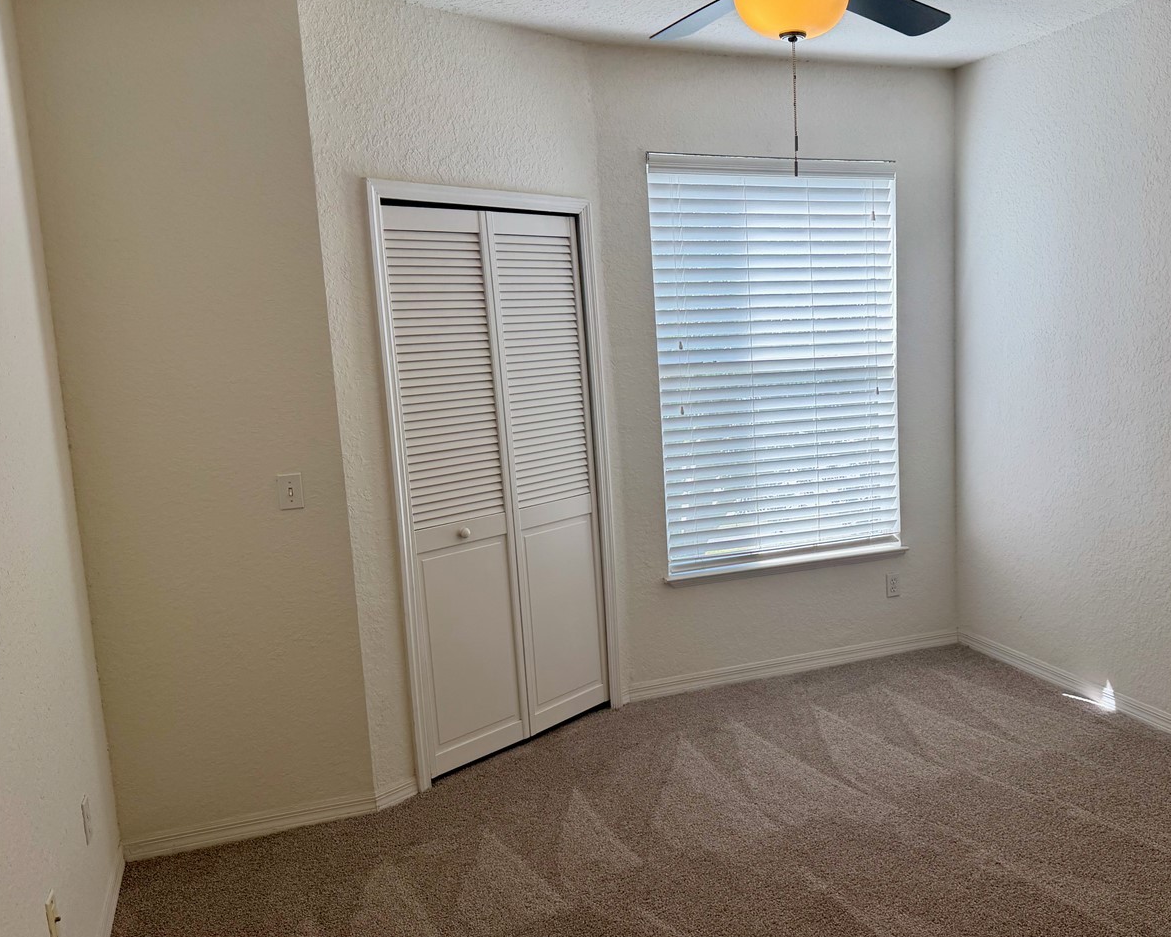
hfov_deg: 54.4
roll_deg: +2.3
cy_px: 480
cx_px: 795
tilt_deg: -8.4
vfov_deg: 45.8
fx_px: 1109
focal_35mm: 32
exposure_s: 1/216
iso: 80
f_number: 1.78
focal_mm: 6.76
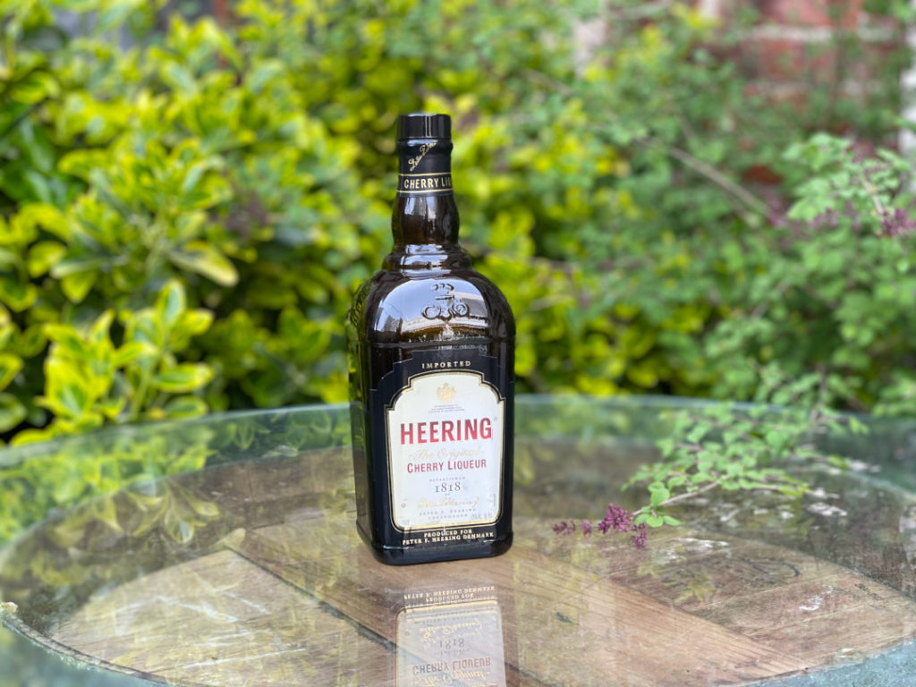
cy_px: 344
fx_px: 1376
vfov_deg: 28.0
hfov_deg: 36.8
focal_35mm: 52
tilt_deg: -7.0
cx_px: 458
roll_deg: -0.5
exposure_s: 1/122
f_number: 2
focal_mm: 6
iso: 50
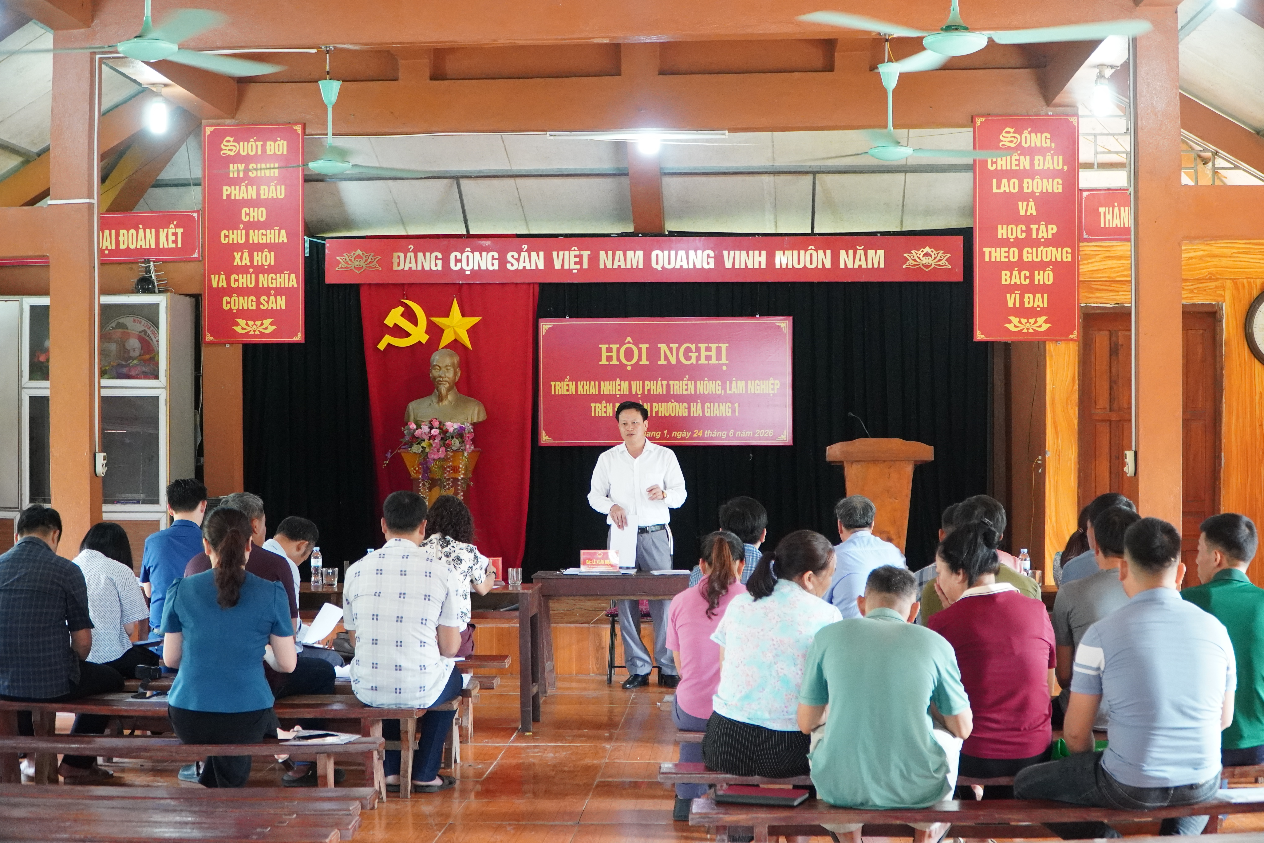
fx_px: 1738
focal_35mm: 50
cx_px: 632
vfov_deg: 27.3
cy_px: 422
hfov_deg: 40.0
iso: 3200
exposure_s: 1/125
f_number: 4
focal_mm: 33
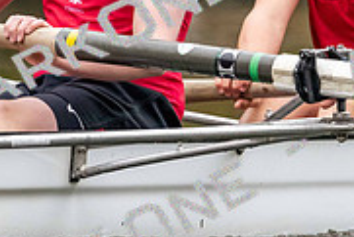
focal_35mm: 1284
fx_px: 12636
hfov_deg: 1.6
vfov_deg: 1.1
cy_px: -50
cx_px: 182
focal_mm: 400
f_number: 4.5
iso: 5000
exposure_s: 1/2000
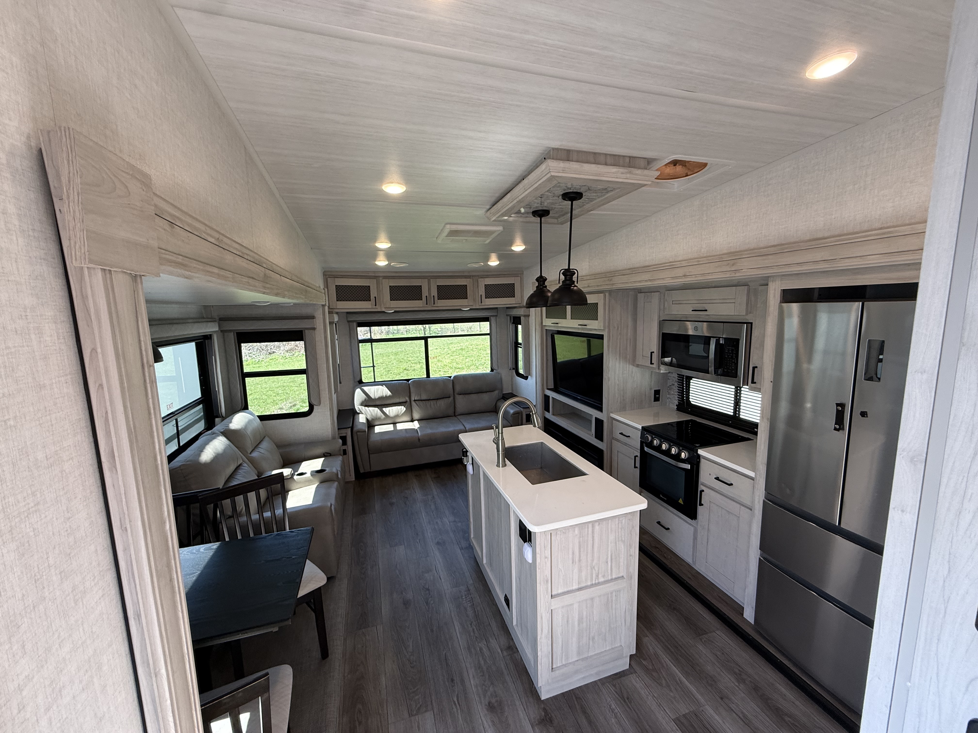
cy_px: 366
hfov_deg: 102.1
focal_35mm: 14
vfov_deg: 85.7
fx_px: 396
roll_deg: +1.9
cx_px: 489
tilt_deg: -7.6
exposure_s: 1/99
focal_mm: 2.22
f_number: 2.2
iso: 125
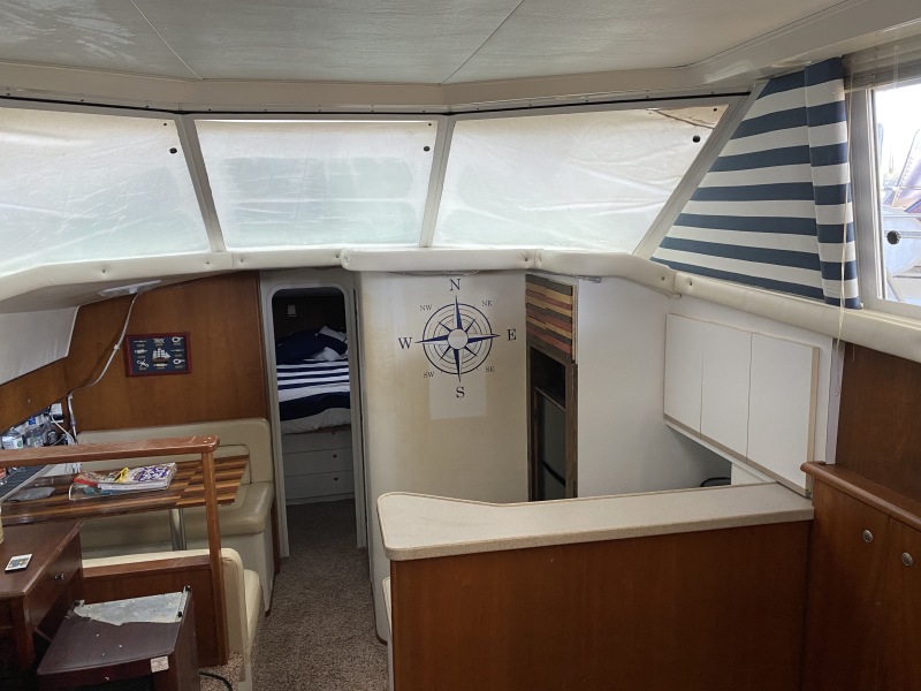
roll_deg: +2.5
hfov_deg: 67.3
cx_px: 460
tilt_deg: -7.6
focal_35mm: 26
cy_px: 346
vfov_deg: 53.1
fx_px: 692
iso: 125
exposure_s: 1/60
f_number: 1.8
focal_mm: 4.25
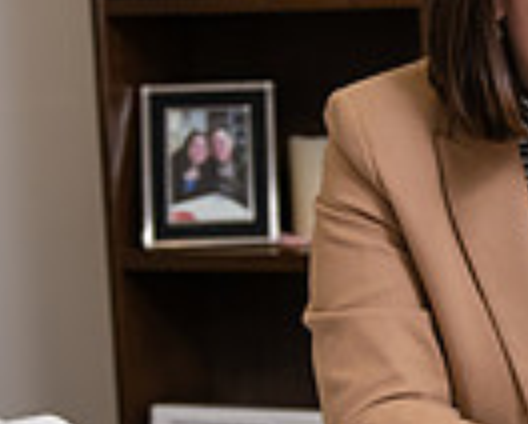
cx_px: 548
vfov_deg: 11.0
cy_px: 342
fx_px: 2191
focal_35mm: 140
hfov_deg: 13.5
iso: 400
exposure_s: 1/200
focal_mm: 34
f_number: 2.8
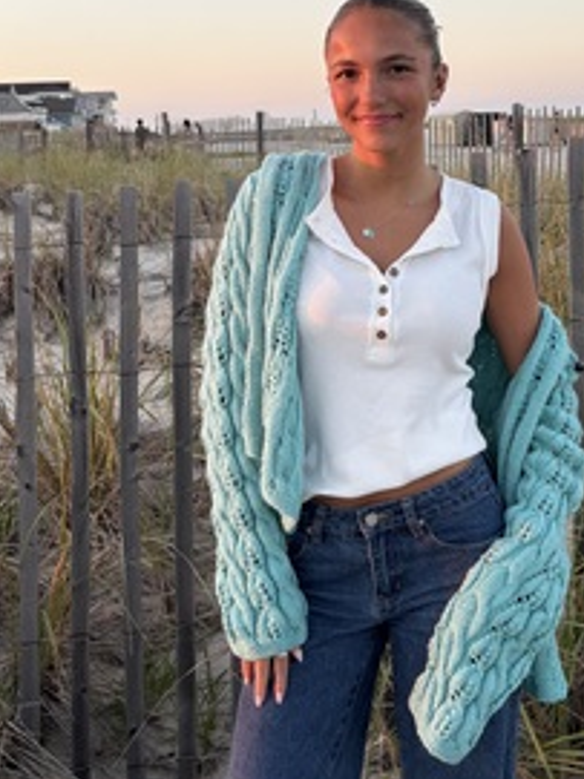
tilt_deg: -1.4
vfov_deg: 38.3
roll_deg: +1.5
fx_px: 1081
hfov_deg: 30.2
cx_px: 347
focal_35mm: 48
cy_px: 161
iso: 40
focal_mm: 5.96
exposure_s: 1/191
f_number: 1.6
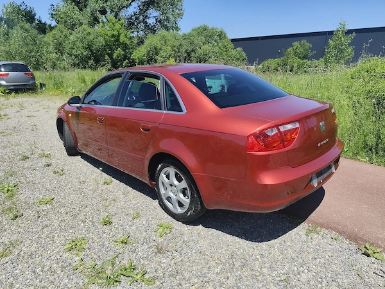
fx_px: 256
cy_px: 144
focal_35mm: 23
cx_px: 192
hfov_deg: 73.9
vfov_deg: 58.9
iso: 50
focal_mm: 6.19
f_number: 1.65
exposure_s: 1/1073
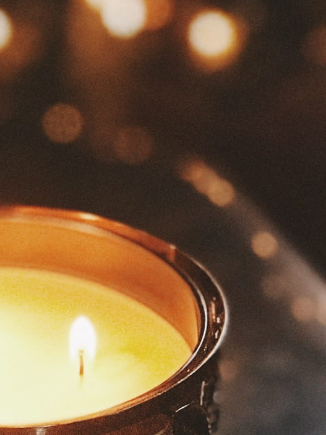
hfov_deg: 8.9
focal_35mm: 166
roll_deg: -4.1
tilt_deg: -31.8
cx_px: -18
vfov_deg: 11.8
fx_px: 2085
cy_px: 397
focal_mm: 6.6
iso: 320
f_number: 2.8
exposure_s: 1/120
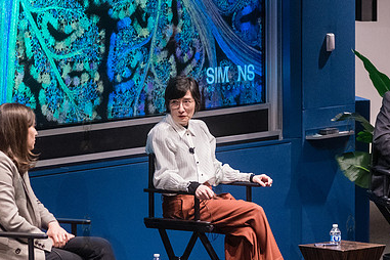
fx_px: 2069
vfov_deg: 7.2
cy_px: 144
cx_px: 197
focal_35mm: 191
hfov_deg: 10.8
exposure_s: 1/200
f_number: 4
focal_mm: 100
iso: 6400
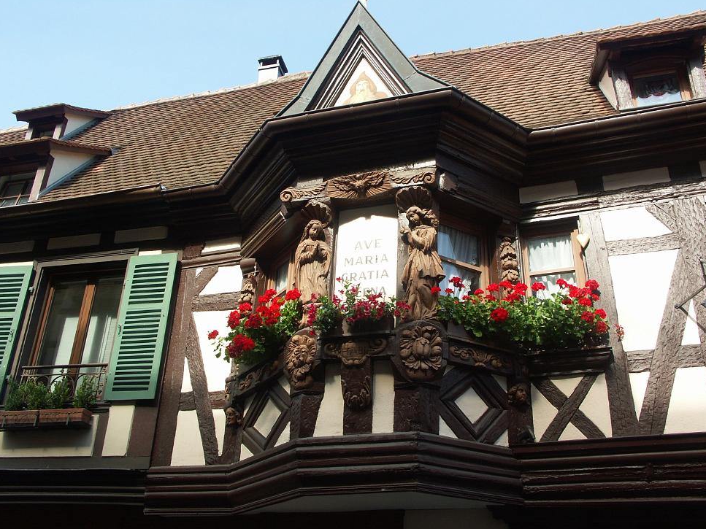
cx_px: 359
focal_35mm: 36
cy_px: 277
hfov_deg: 51.4
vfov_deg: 39.6
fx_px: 734
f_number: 5.6
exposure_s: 1/100
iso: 64
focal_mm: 8.7
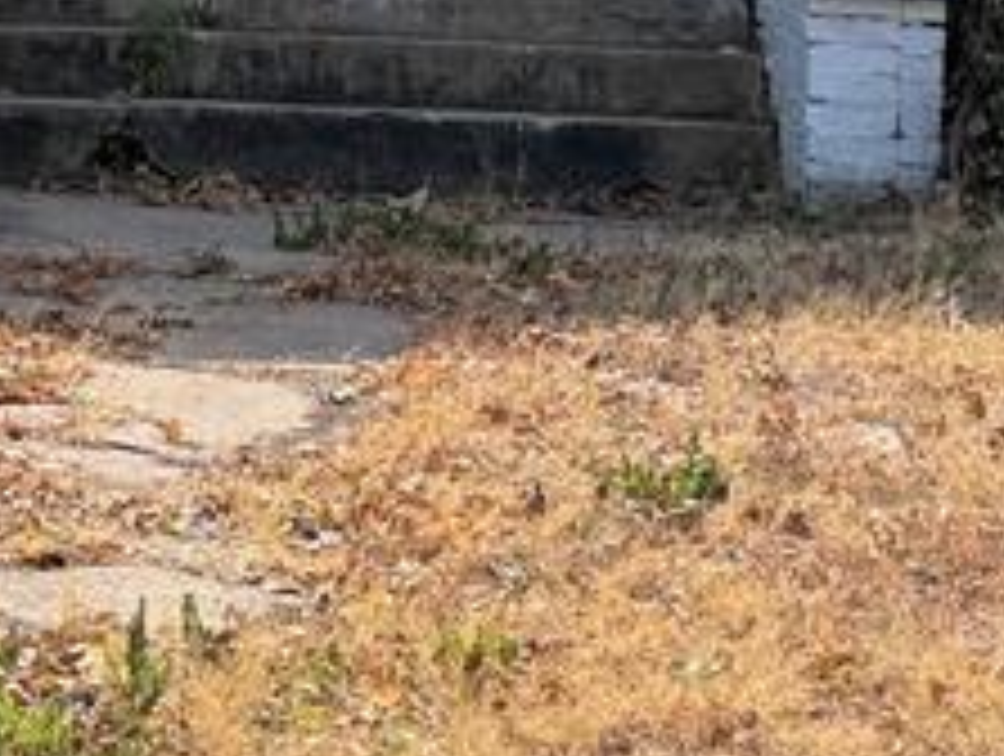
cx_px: -50
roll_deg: -0.9
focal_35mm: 110
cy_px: -374
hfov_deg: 17.4
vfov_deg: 12.8
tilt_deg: +4.8
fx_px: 3196
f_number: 1.78
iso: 100
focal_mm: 6.76
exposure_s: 1/1553
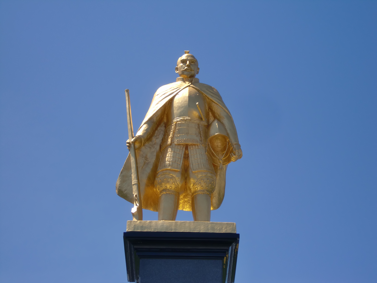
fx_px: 1176
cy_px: 142
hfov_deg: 18.2
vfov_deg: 13.7
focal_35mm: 108
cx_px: 188
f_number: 5.3
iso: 64
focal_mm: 18.9
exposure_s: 1/640
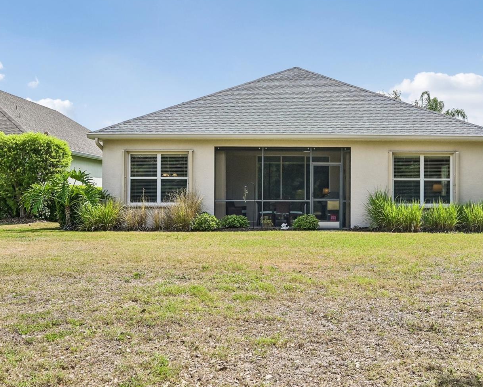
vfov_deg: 45.0
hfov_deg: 54.3
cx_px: 292
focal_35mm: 33
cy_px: 181
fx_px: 466
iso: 400
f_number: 8
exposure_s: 1/1000
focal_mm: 26.5
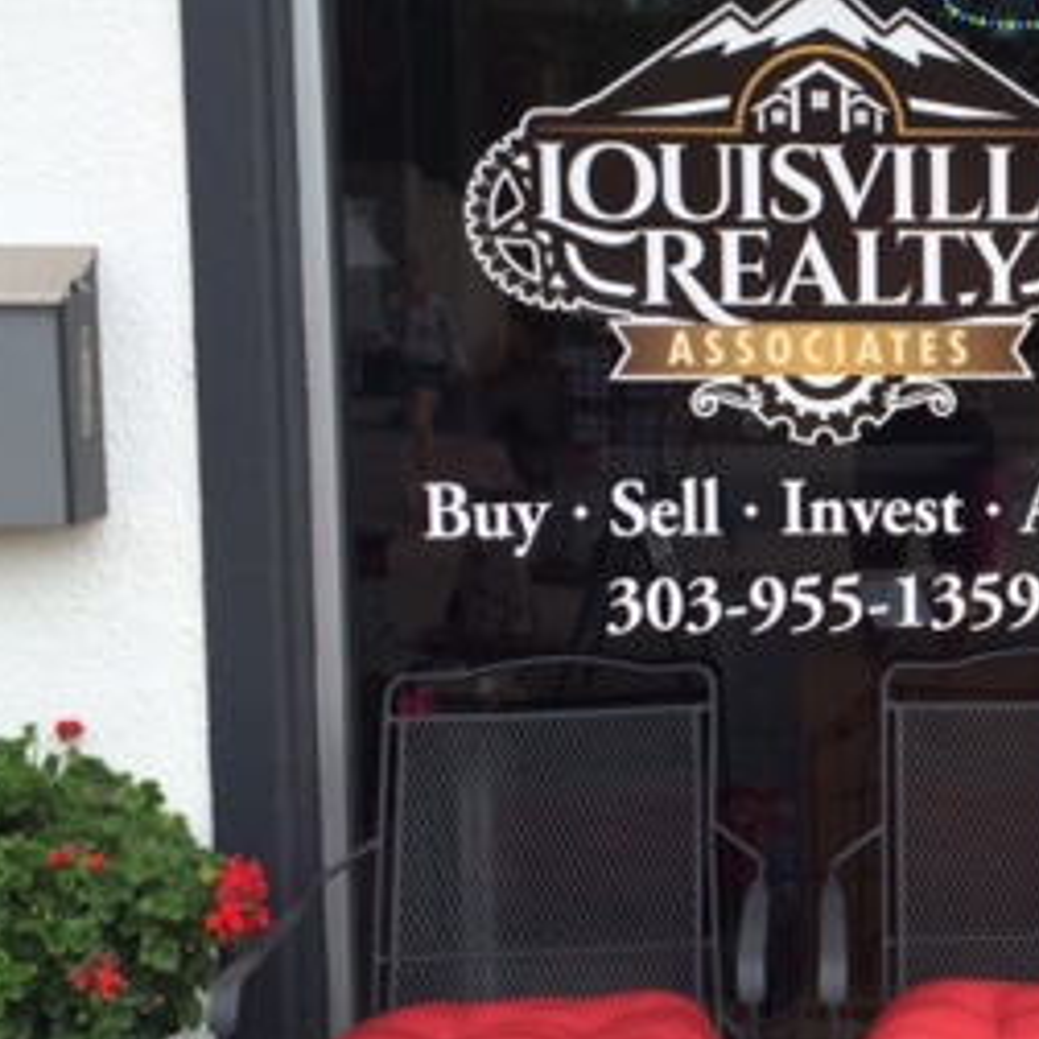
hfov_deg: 24.9
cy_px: 491
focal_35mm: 65
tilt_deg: -4.9
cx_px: 1093
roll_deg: +0.1
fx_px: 2207
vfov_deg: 26.5
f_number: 2.2
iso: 32
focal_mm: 4.15
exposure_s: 1/746
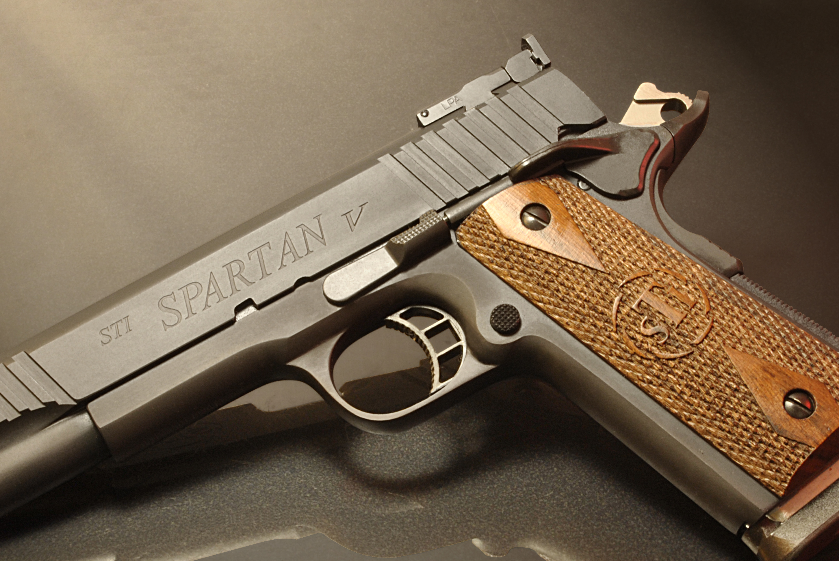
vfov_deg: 18.9
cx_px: 409
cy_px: 350
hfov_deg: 28.0
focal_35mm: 72
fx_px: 1680
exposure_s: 1.6
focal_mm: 36
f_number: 25
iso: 200
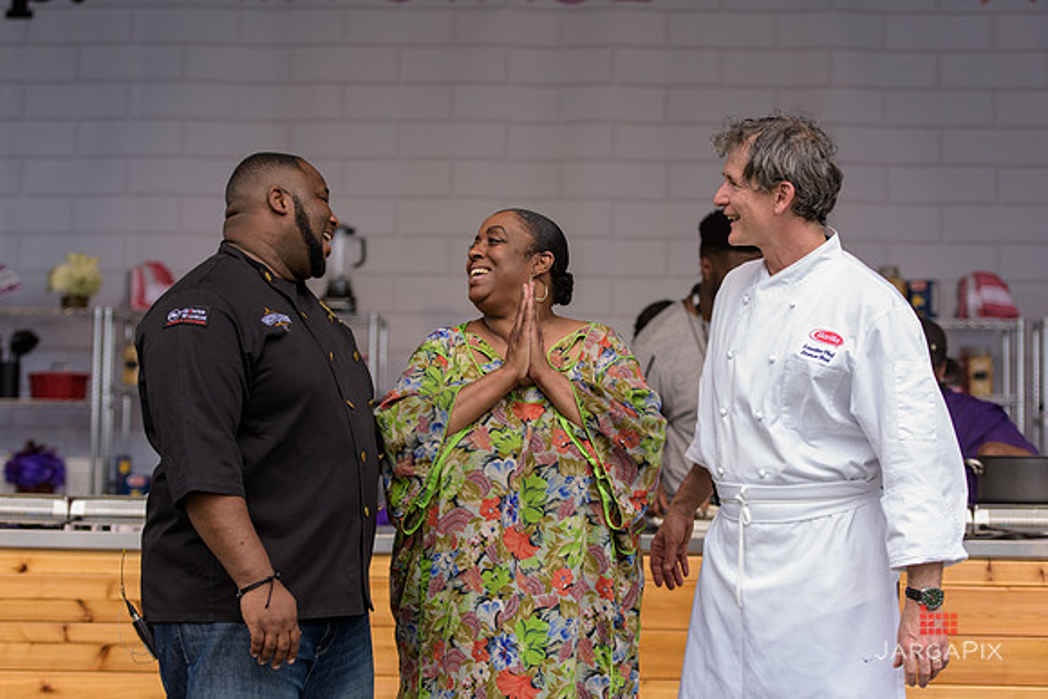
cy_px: 350
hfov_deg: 27.0
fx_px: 2184
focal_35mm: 75
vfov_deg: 18.2
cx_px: 524
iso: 250
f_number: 3.2
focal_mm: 75
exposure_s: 1/800
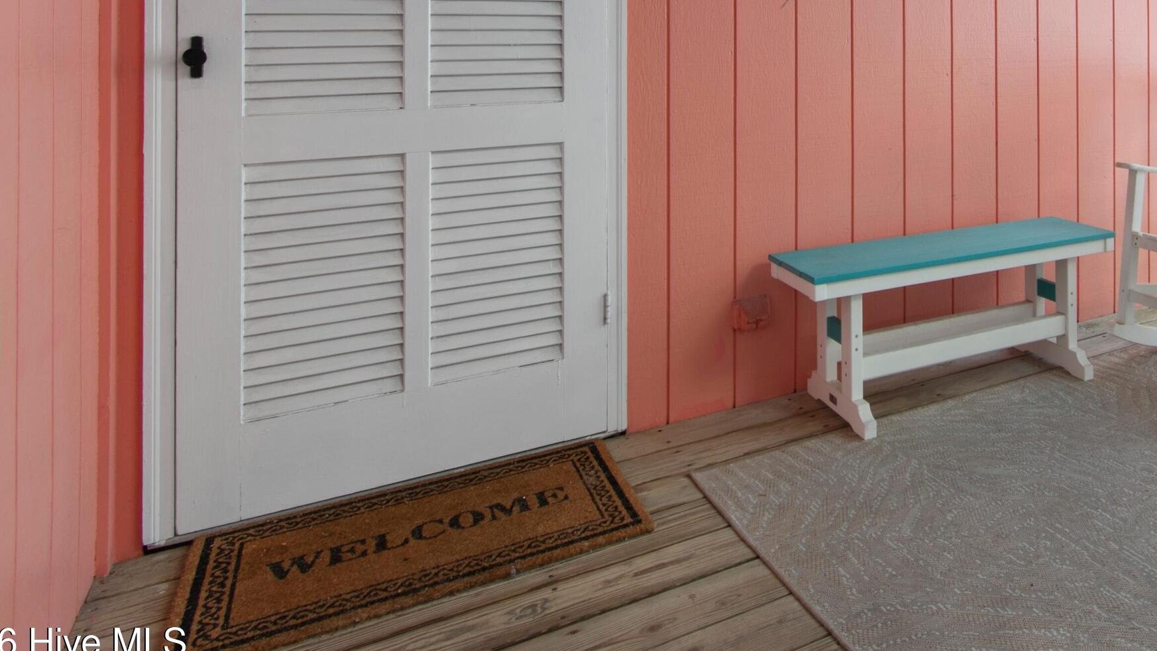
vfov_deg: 39.2
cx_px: 898
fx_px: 828
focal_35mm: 27
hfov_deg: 64.7
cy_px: 40
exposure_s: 1/50
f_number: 4.5
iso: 100
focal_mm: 10
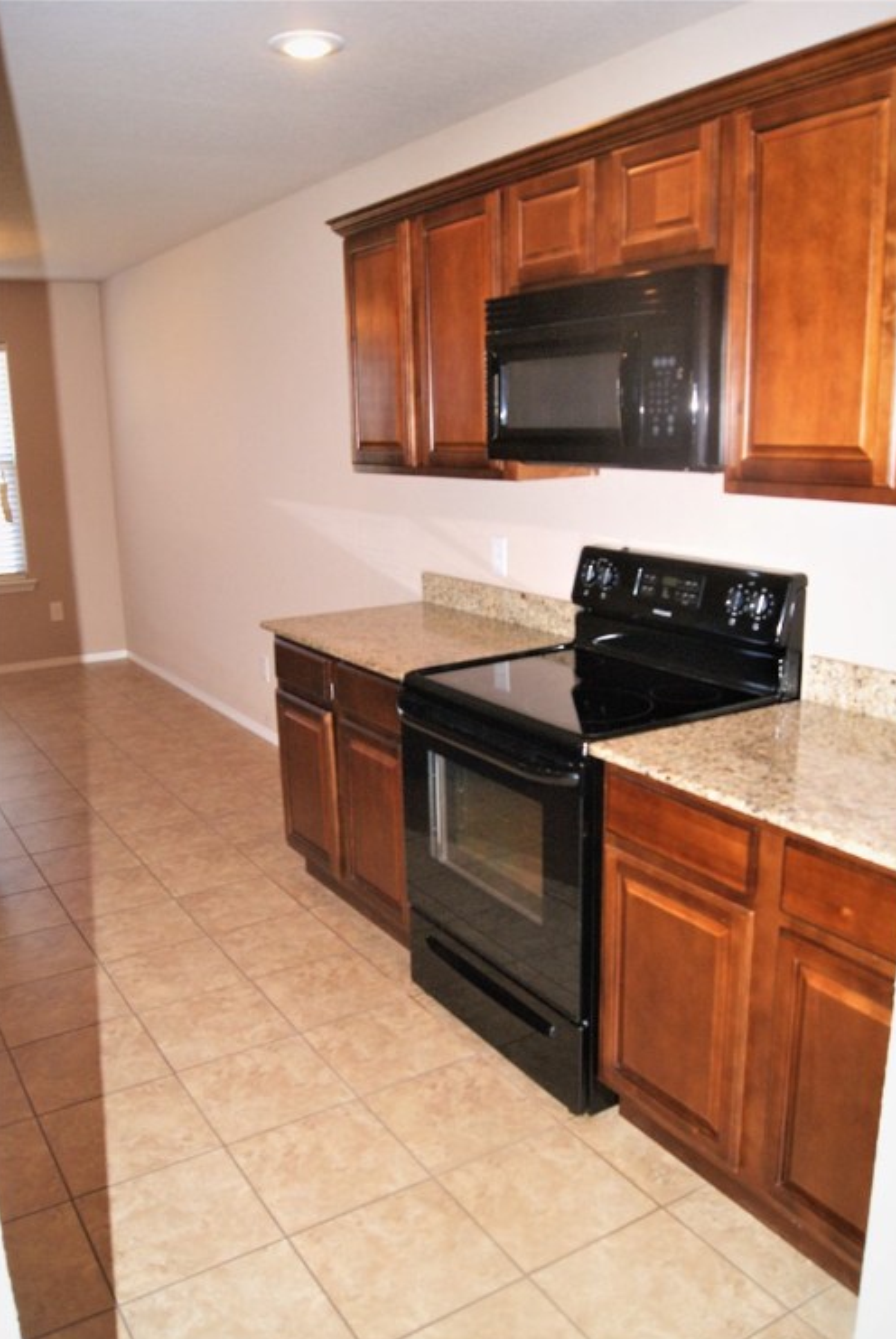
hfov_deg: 46.5
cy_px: 692
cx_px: 455
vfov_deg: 65.4
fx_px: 1042
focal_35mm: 28
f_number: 5.6
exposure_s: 1/60
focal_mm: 18
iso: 400
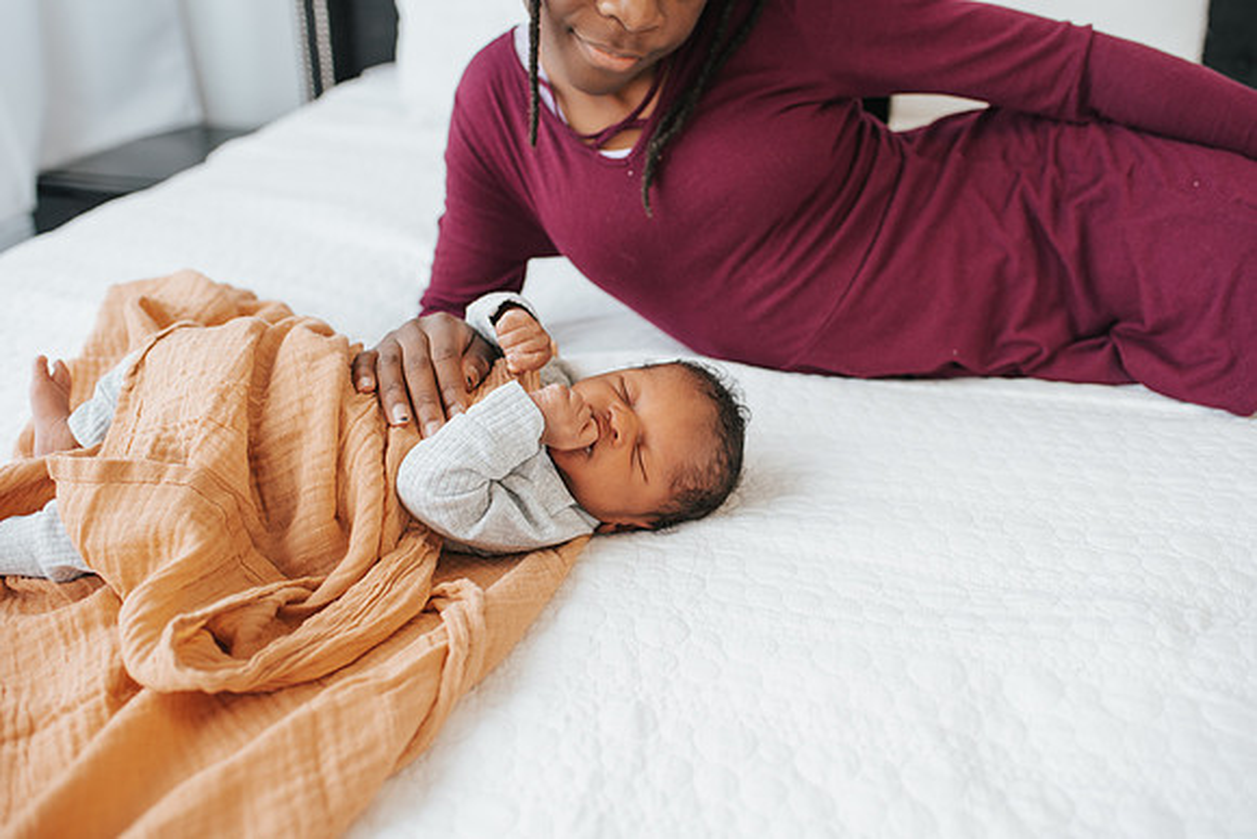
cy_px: 420
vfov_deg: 37.9
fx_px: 1222
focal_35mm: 35
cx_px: 628
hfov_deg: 54.4
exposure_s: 1/250
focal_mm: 35
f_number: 3.2
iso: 280
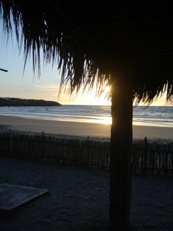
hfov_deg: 37.7
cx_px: 86
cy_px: 116
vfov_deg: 49.0
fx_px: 253
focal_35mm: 38
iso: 64
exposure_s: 1/745
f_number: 2.8
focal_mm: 7.8
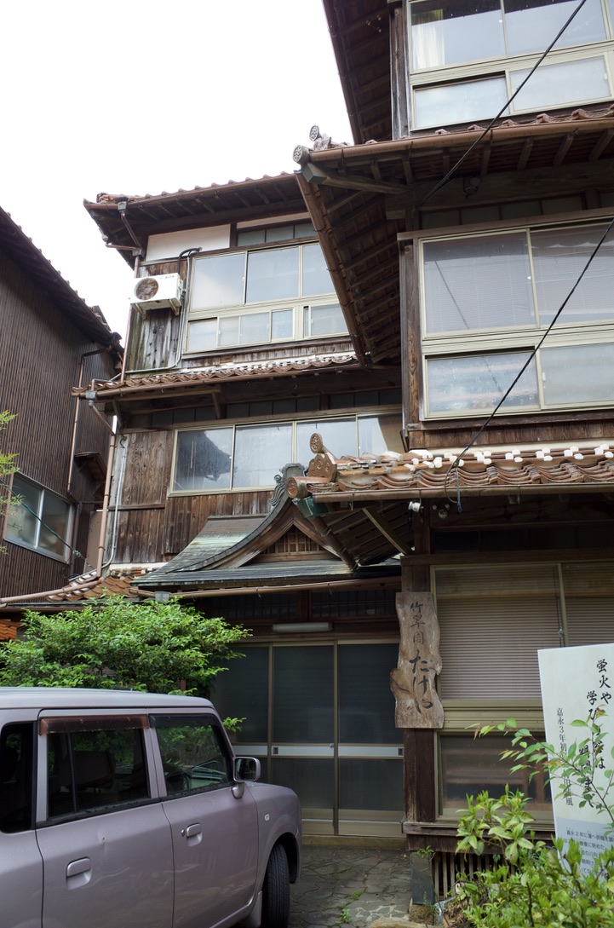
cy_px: 464
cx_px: 307
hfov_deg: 46.2
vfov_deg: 65.6
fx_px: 720
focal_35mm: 28
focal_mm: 18.3
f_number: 4.5
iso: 200
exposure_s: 1/80
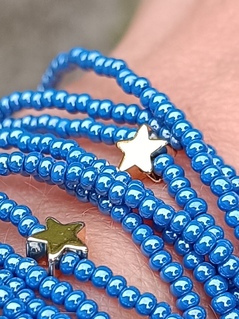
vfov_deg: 17.3
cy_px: 243
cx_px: 51
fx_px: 1041
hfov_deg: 13.0
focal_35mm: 113
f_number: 1.88
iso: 226
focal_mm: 5.59
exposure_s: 1/101
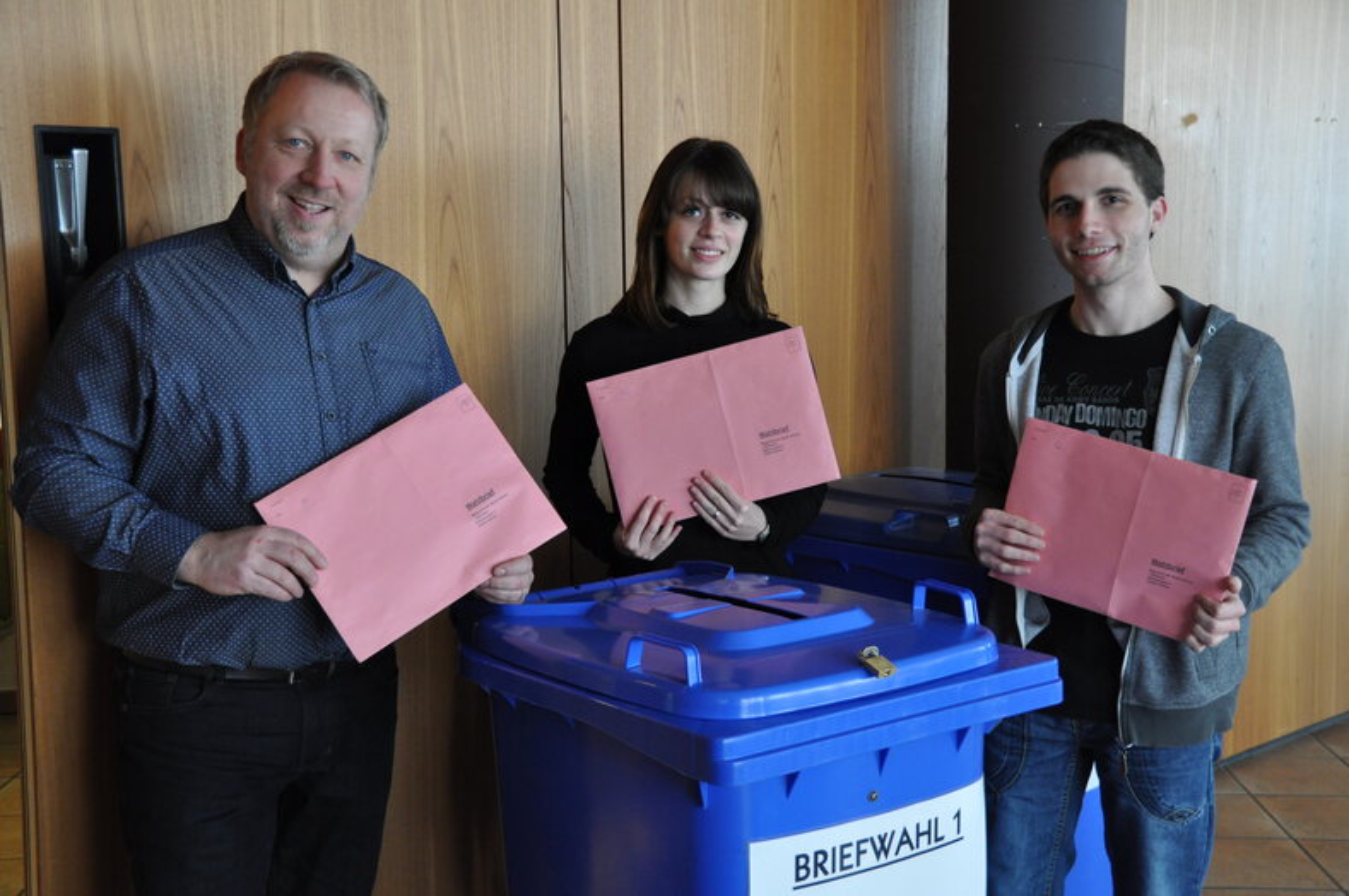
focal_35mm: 48
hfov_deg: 41.2
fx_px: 1796
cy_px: 448
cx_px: 674
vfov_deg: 28.0
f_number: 4.2
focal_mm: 32
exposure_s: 1/30
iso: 1000
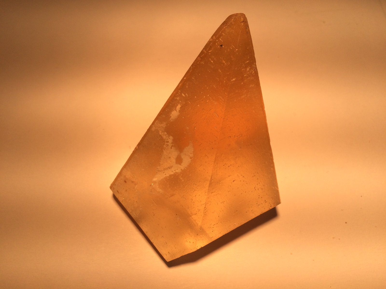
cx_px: 193
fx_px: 323
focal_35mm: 29
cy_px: 144
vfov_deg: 48.2
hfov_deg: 61.7
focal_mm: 4.15
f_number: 2.2
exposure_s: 1/695
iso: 32
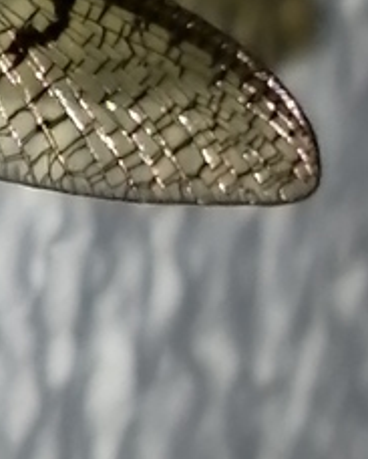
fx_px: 3832
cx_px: -38
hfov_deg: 5.5
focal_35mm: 282
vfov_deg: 6.8
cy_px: -52
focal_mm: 3.46
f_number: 1.8
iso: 64
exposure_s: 1/100
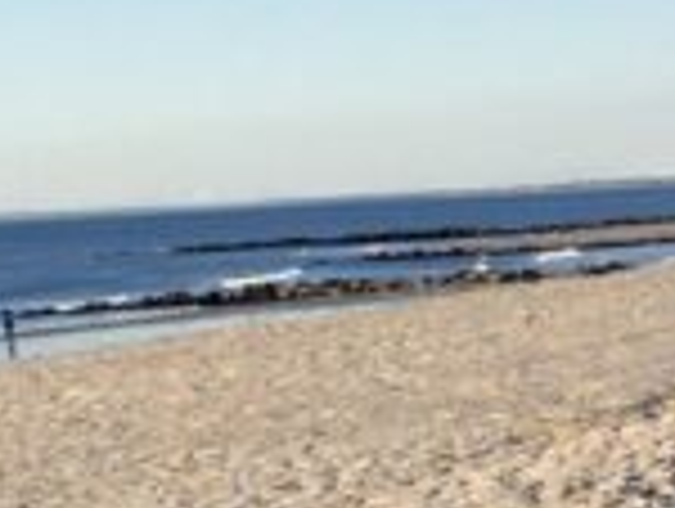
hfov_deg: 10.0
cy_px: 688
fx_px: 3730
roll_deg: +3.6
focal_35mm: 191
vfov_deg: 7.7
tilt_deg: -6.2
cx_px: 1058
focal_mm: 3.99
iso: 20
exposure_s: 1/408
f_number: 1.8
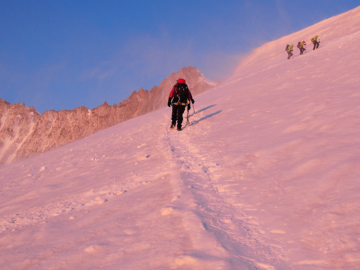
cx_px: 206
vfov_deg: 30.1
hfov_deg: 39.6
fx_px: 499
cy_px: 101
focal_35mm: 48
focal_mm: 6
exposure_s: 1/320
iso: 100
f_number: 2.8
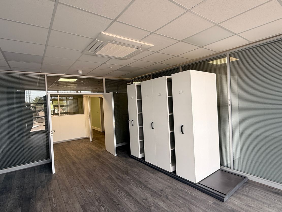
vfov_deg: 85.7
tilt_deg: -0.5
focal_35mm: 14
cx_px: 141
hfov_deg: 102.1
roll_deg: +3.1
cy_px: 106
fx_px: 114
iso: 64
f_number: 2.2
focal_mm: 2.22
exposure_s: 1/99
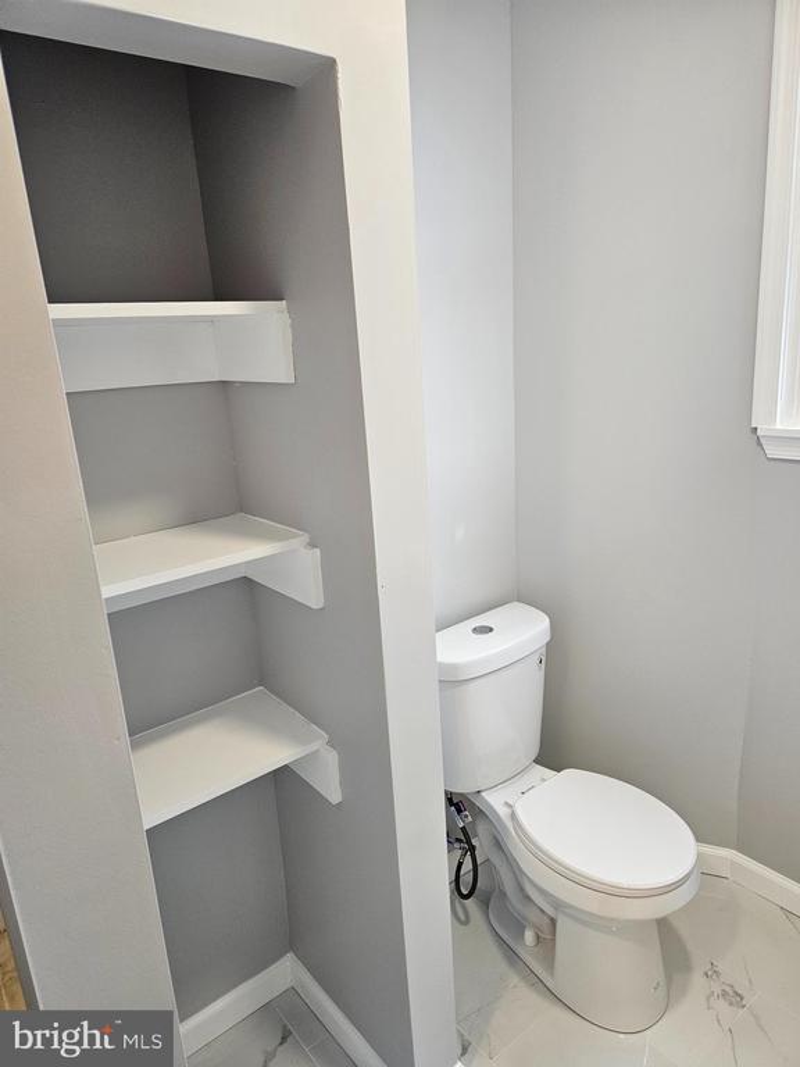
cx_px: 400
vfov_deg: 73.9
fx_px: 709
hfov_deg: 58.9
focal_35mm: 23
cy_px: 534
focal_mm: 5.4
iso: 250
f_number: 1.8
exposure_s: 1/207
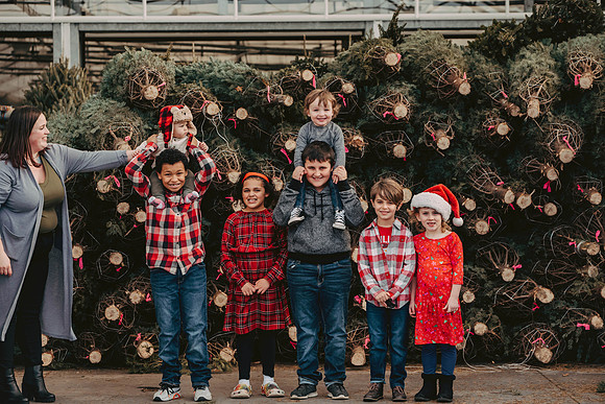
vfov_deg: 11.0
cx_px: 303
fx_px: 2103
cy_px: 202
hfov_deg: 16.4
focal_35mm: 125
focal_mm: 122
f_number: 4.5
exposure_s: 1/800
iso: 800
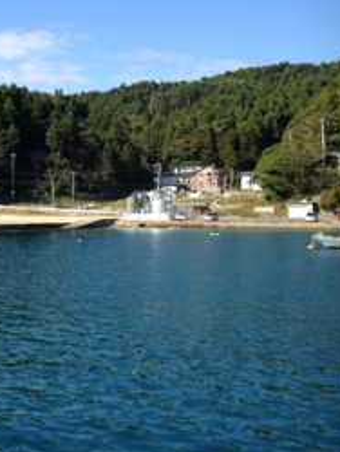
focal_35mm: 56
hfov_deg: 25.1
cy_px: 226
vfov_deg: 34.3
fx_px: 732
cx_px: 16
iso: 50
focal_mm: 4.28
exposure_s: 1/1151
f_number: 2.4
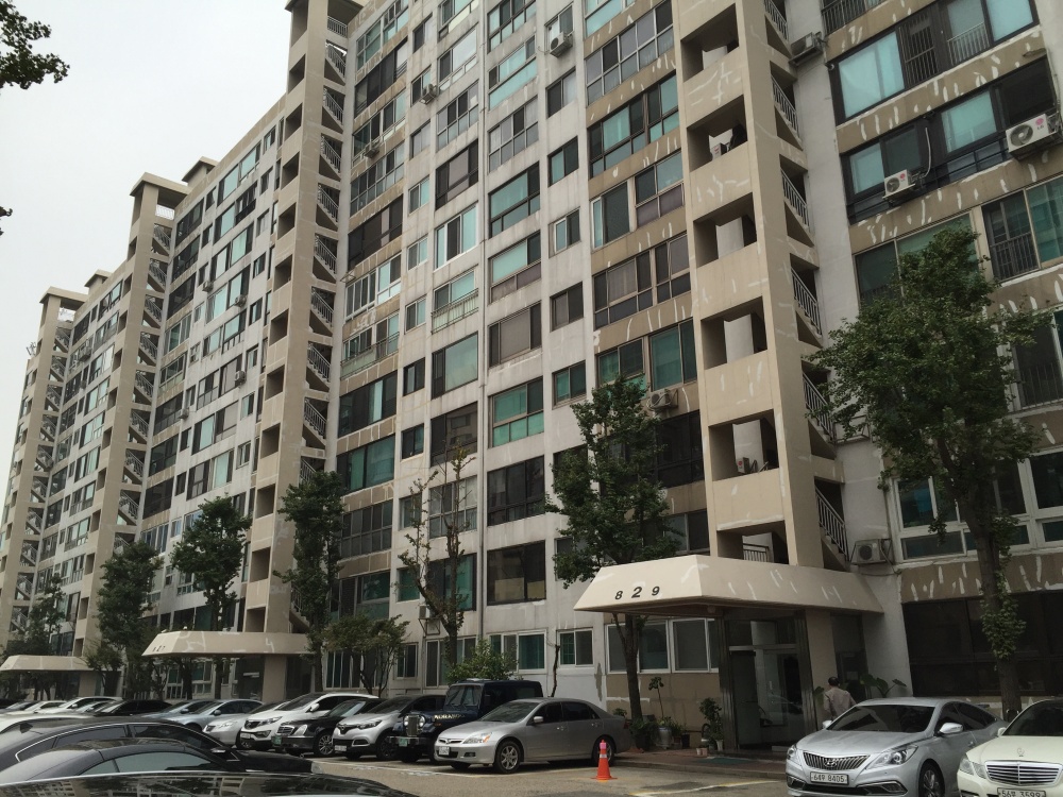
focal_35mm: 29
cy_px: 398
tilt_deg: +17.0
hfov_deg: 61.7
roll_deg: +1.0
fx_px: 891
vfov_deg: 48.2
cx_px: 532
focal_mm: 4.15
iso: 32
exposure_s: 1/638
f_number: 2.2
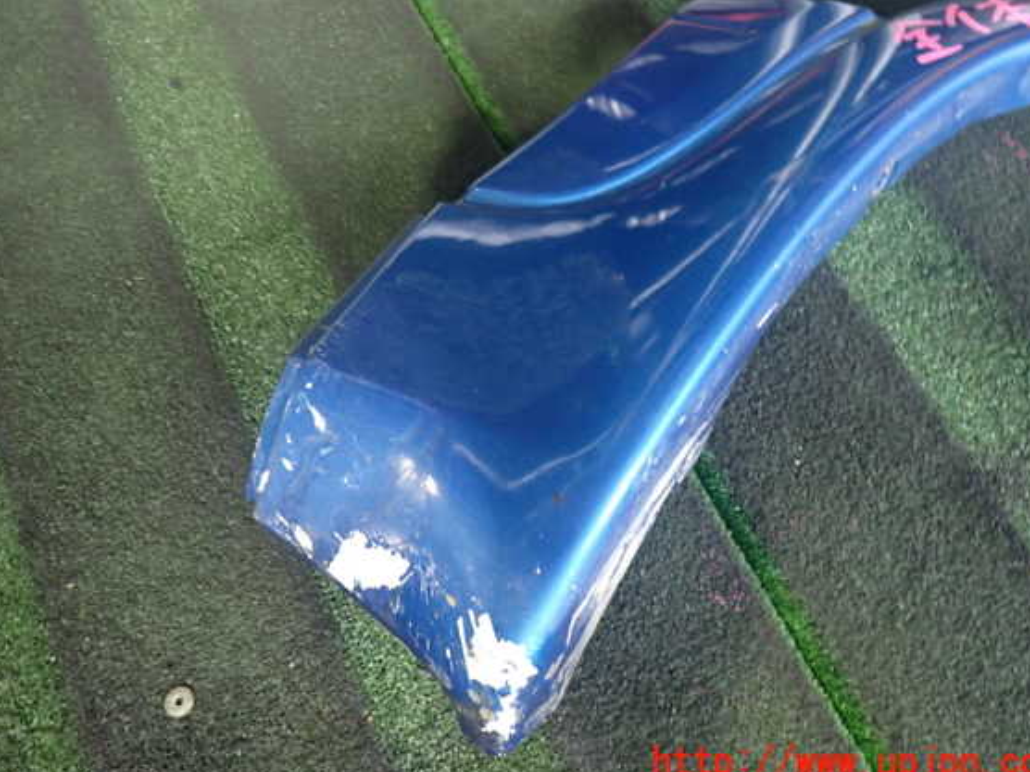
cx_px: 515
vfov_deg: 51.3
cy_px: 370
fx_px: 803
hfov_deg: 65.3
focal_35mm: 27
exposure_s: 1/30
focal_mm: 4.5
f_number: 2
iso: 640
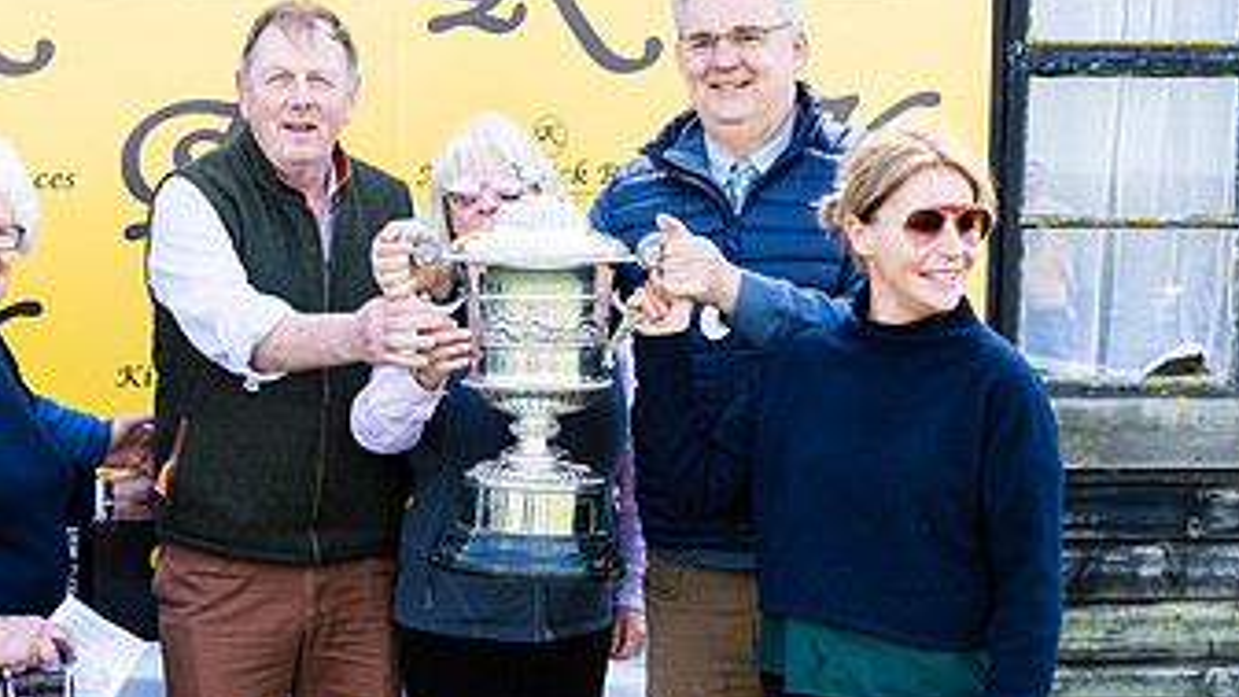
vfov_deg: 15.4
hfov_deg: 27.1
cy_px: 518
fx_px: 2563
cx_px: 441
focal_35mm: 78
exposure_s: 1/40
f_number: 8
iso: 50
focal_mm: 37
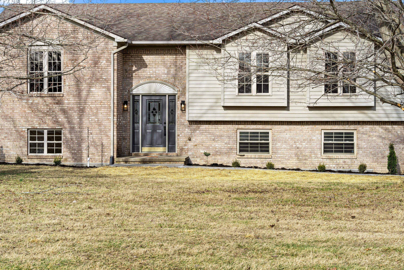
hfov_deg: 27.0
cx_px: 202
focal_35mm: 75
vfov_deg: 18.2
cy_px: 135
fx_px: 842
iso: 100
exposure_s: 1/50
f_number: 9
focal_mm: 50
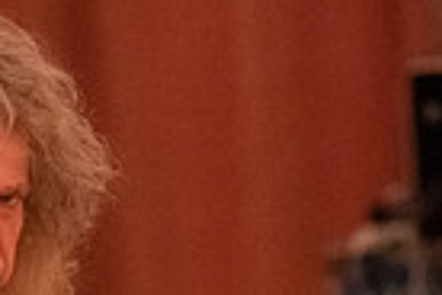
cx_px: -48
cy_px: 386
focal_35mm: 838
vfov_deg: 1.6
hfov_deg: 2.5
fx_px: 10288
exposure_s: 1/160
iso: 20000
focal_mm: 200
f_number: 4.5
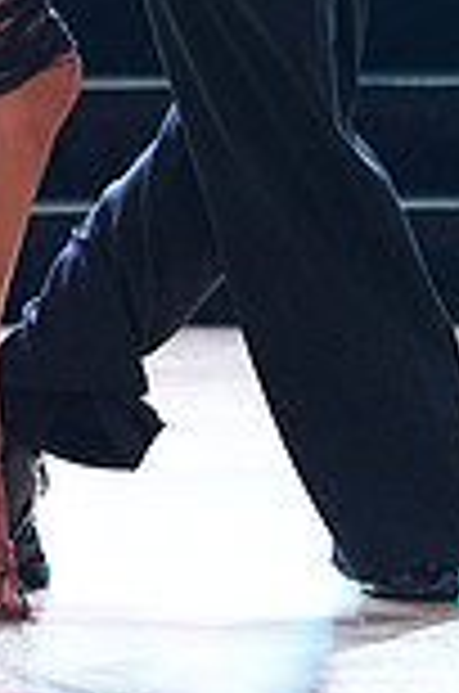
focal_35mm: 589
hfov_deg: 2.3
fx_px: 11315
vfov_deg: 3.5
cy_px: -382
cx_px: -11
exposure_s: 1/400
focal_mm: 156
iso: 3200
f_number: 4
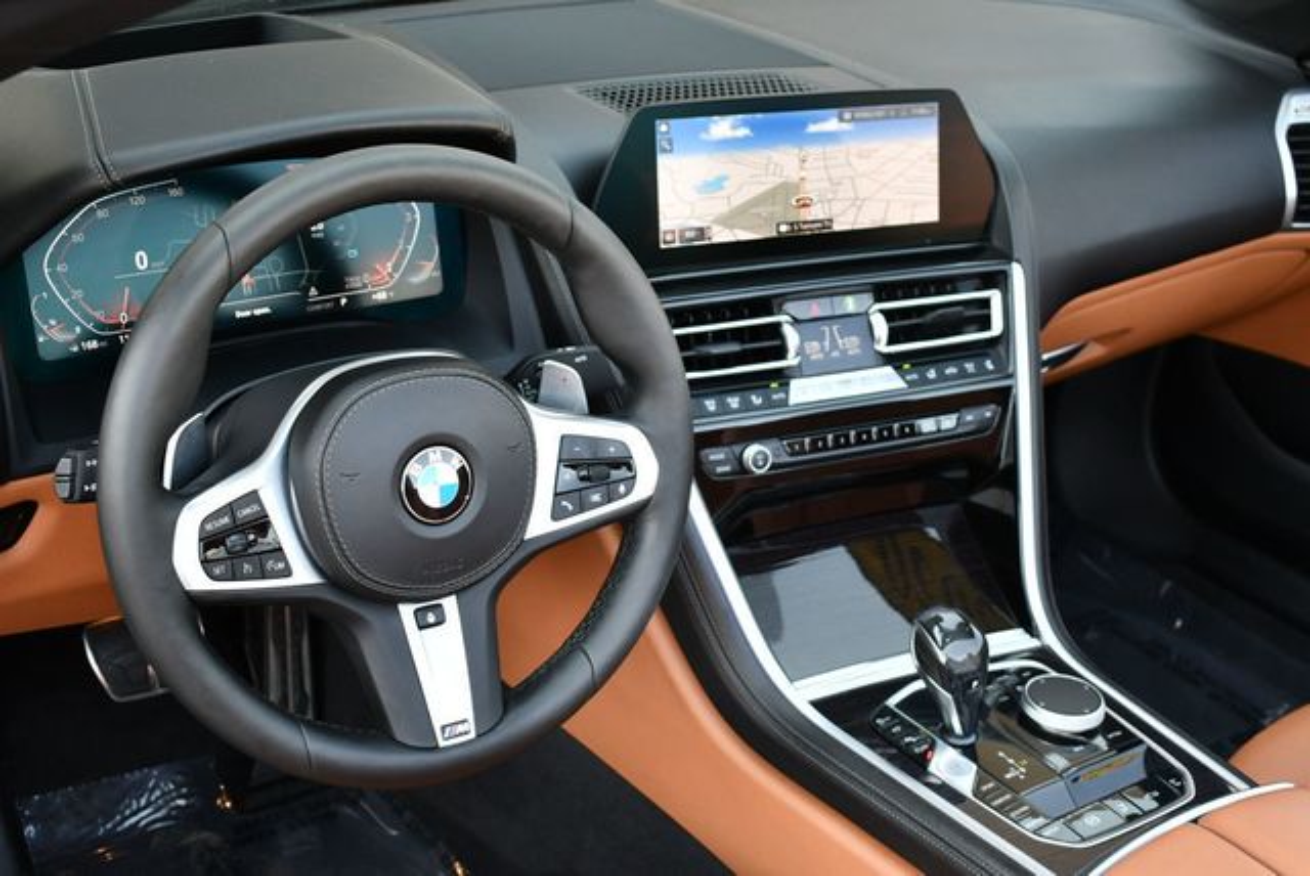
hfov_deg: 41.1
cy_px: 438
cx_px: 655
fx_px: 1748
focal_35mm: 48
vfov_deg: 28.1
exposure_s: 1/250
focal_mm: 24
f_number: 4
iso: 560
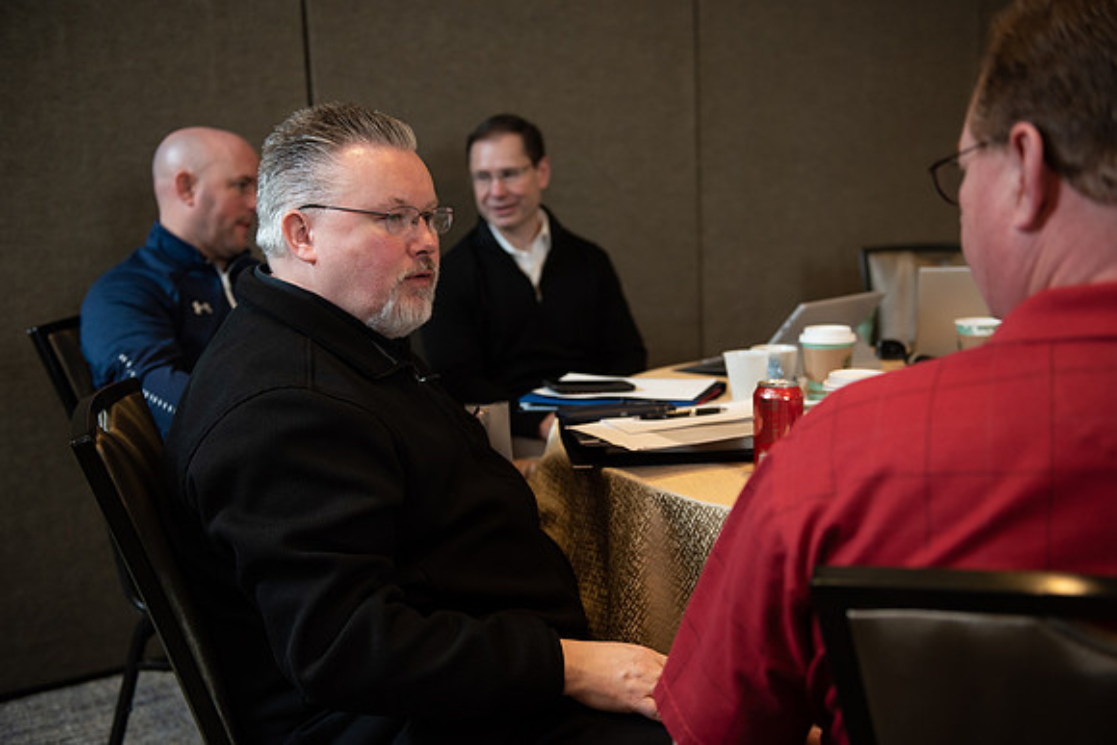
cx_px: 558
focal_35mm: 40
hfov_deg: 48.4
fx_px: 1241
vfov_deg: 33.4
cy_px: 372
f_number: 3.2
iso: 640
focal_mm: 40
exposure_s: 1/160
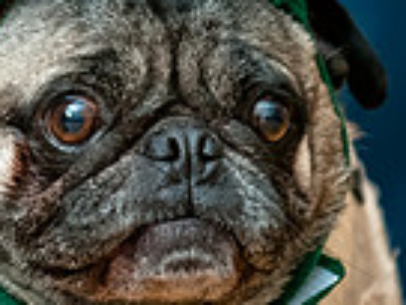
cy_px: 69
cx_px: 103
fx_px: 8663
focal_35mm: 739
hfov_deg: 2.7
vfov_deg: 2.0
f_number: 2.8
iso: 200
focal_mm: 155
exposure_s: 1/200
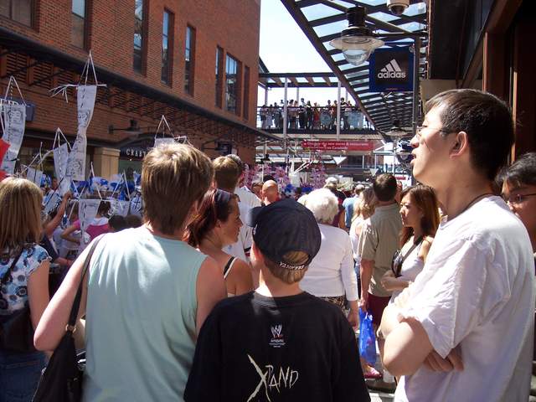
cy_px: 201
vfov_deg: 37.7
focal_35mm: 38
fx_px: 588
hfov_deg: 49.0
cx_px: 268
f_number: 2.8
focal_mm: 8
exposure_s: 1/700
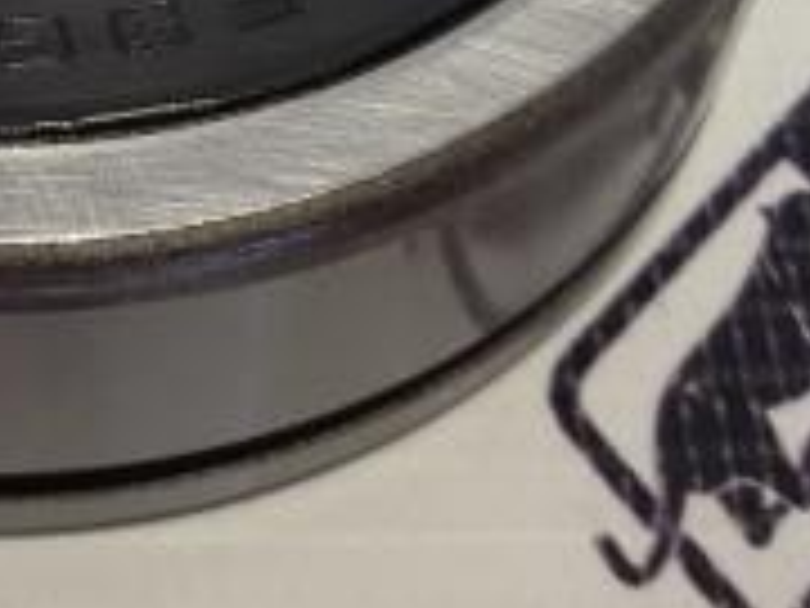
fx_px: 2176
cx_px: -58
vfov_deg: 15.1
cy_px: -191
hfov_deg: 20.2
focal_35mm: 93
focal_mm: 2.93
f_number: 2.4
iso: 40
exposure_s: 1/33
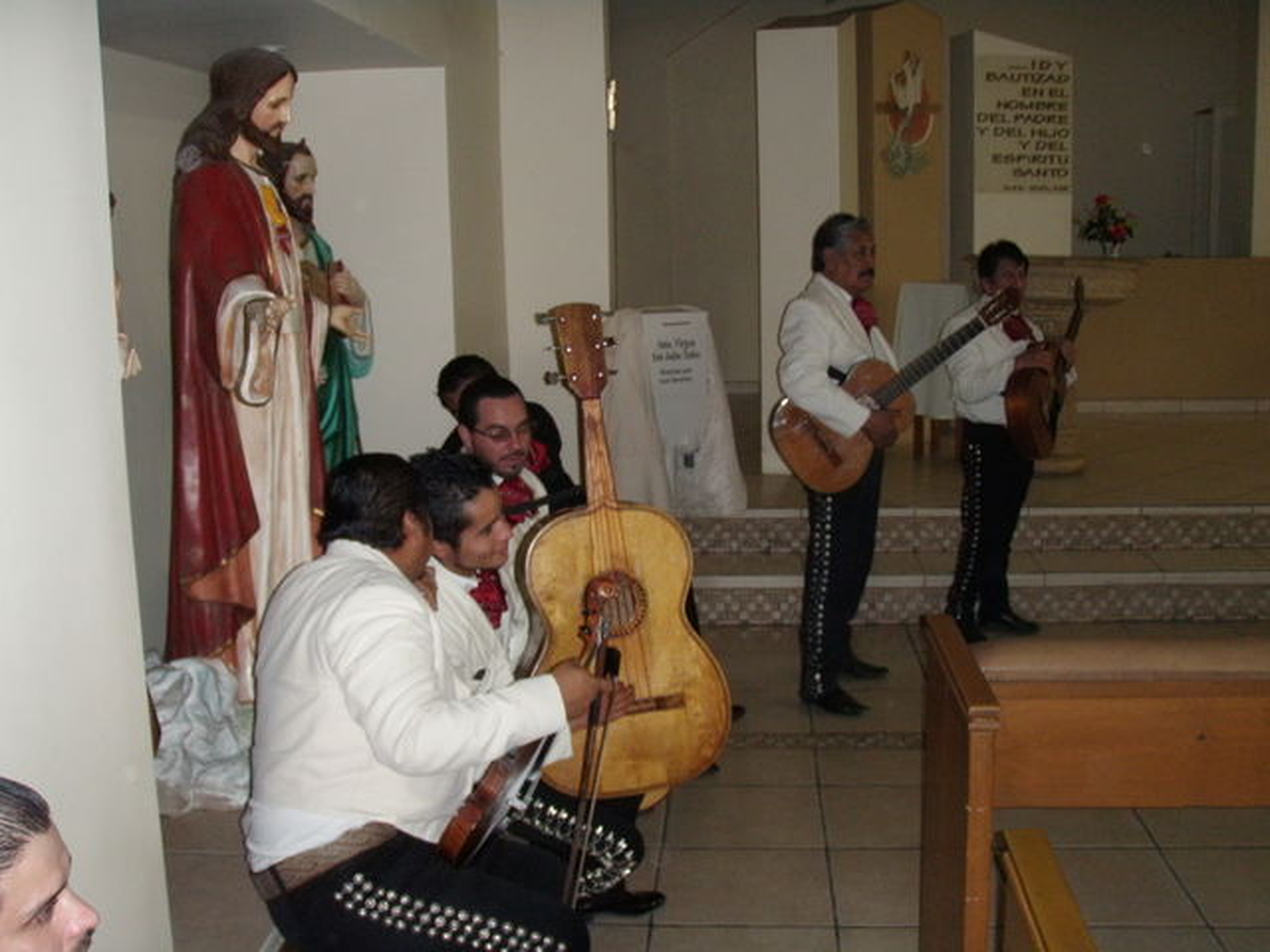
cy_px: 476
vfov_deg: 37.7
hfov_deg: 49.0
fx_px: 1394
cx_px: 635
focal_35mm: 38
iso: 250
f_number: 3.5
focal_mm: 6.7
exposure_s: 1/30
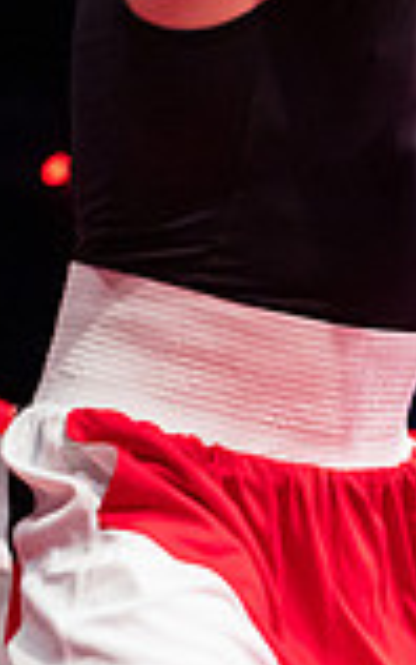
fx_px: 3386
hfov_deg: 6.6
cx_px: 1067
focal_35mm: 187
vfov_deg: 11.2
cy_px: 204
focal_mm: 50
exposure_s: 1/1000
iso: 4000
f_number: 2.8
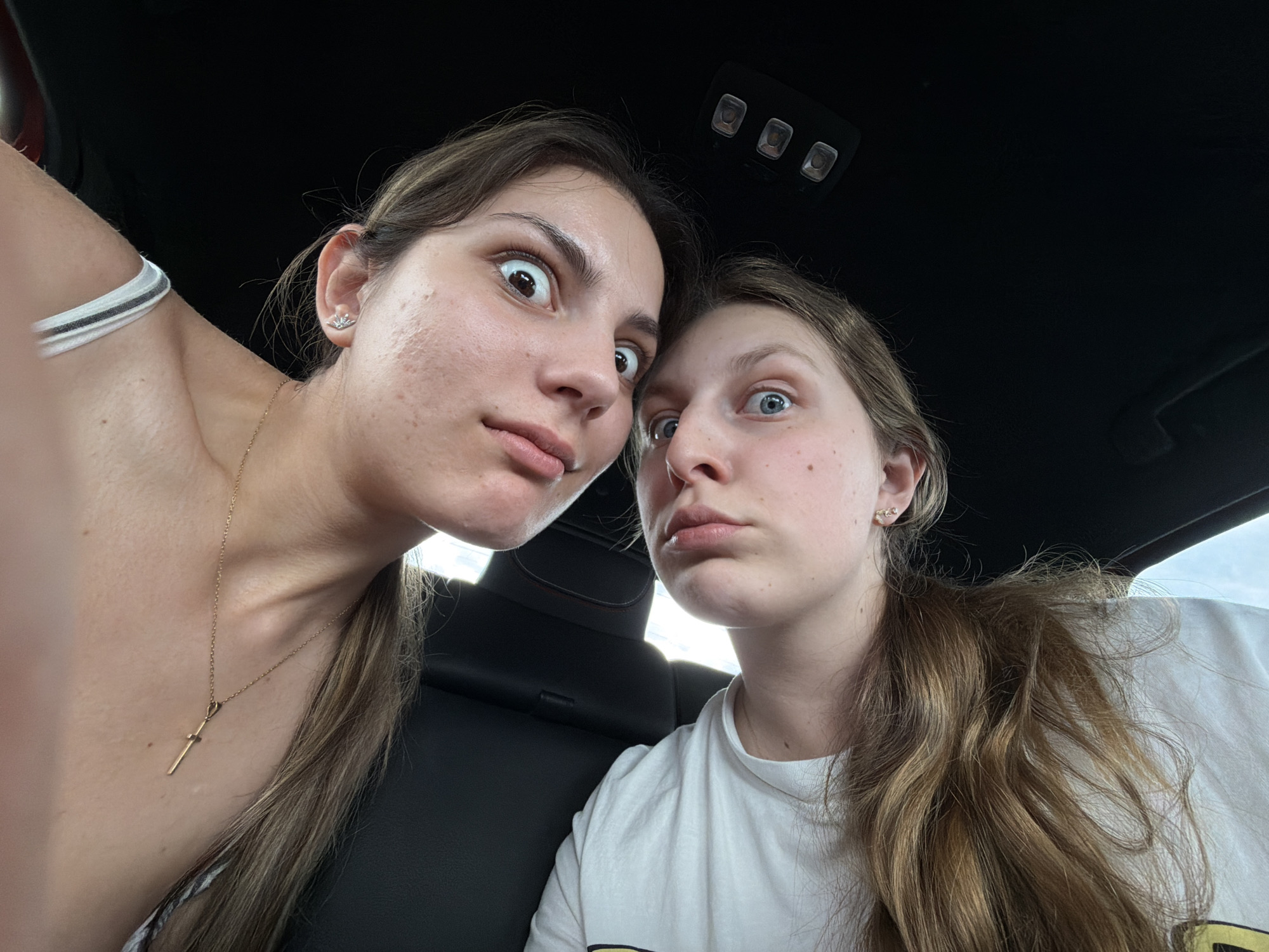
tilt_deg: +34.7
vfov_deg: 85.7
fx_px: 513
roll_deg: -16.8
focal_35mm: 14
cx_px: 634
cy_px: 476
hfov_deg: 102.1
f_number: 2.2
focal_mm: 2.22
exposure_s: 1/121
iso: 250
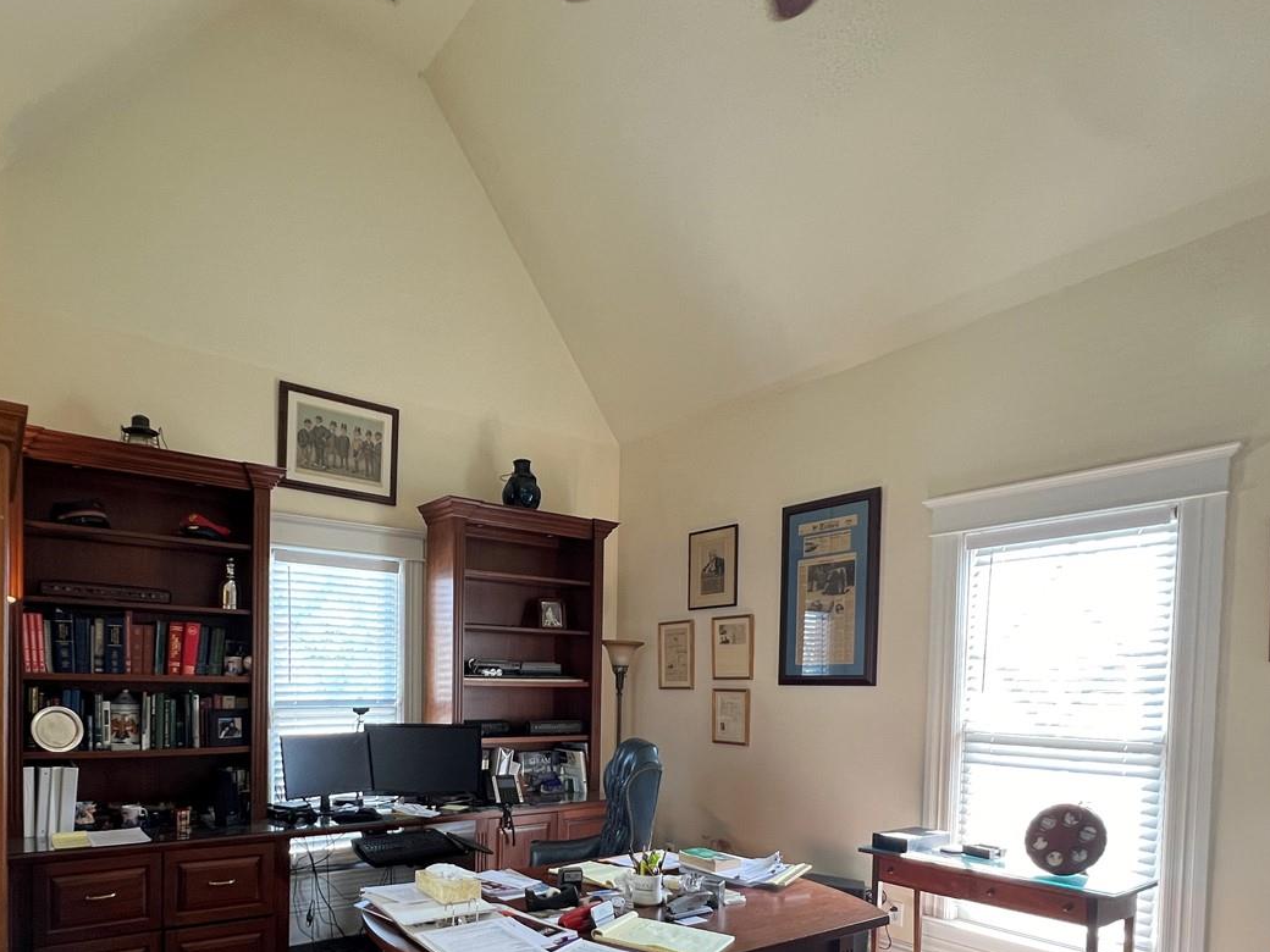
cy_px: 713
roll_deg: -0.1
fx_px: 734
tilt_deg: -2.6
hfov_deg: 80.7
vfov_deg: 62.2
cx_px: 502
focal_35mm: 20
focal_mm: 1.57
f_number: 1.8
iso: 250
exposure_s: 1/120
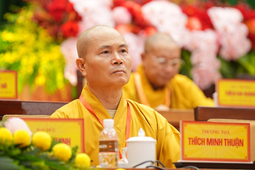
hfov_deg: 8.0
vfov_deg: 5.3
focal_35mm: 259
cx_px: 128
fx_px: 1834
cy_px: 85
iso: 1250
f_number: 2.8
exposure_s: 1/125
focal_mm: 173
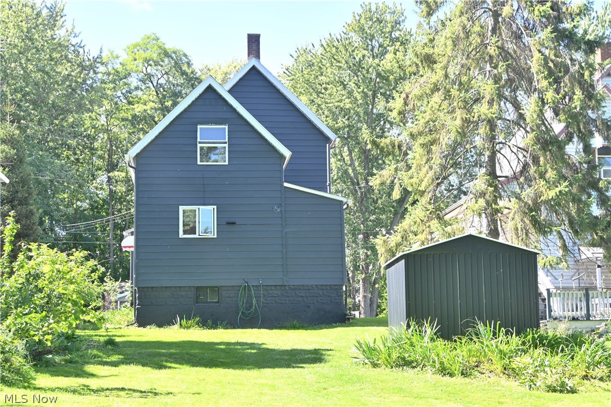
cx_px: 306
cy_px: 204
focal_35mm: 58
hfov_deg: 34.2
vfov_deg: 23.2
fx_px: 993
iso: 250
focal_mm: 39
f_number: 5.6
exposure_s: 1/250
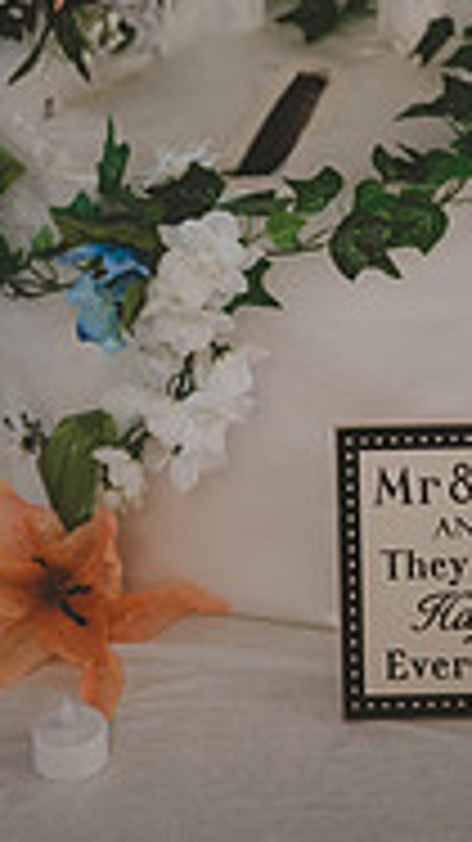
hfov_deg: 13.0
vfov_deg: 21.6
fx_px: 2072
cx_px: 294
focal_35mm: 93
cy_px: -113
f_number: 2.8
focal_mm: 37
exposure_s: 1/125
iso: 500
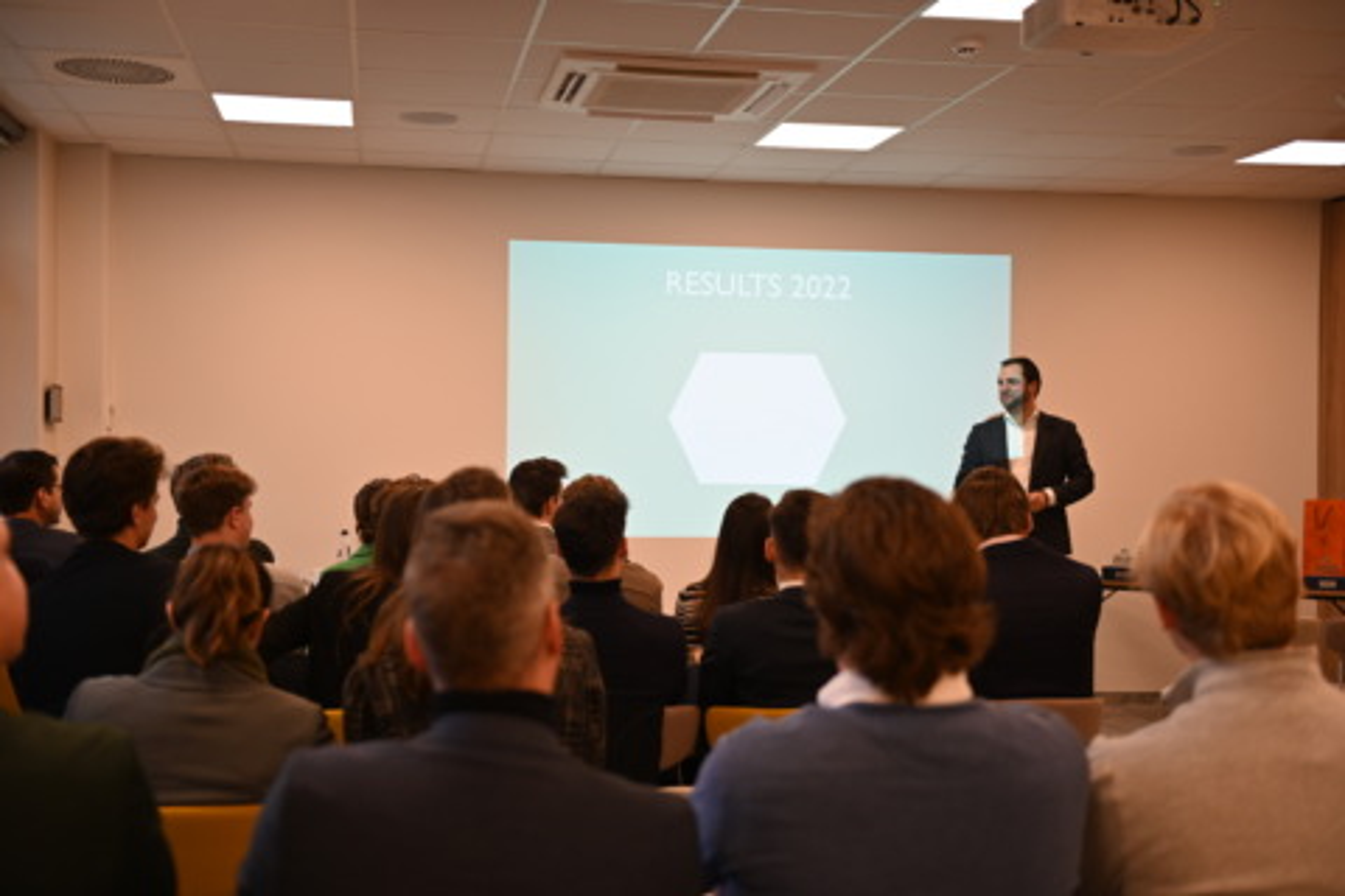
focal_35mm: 45
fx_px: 1681
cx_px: 672
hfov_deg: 43.6
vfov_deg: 29.9
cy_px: 448
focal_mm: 45
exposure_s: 1/160
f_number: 2.8
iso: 400
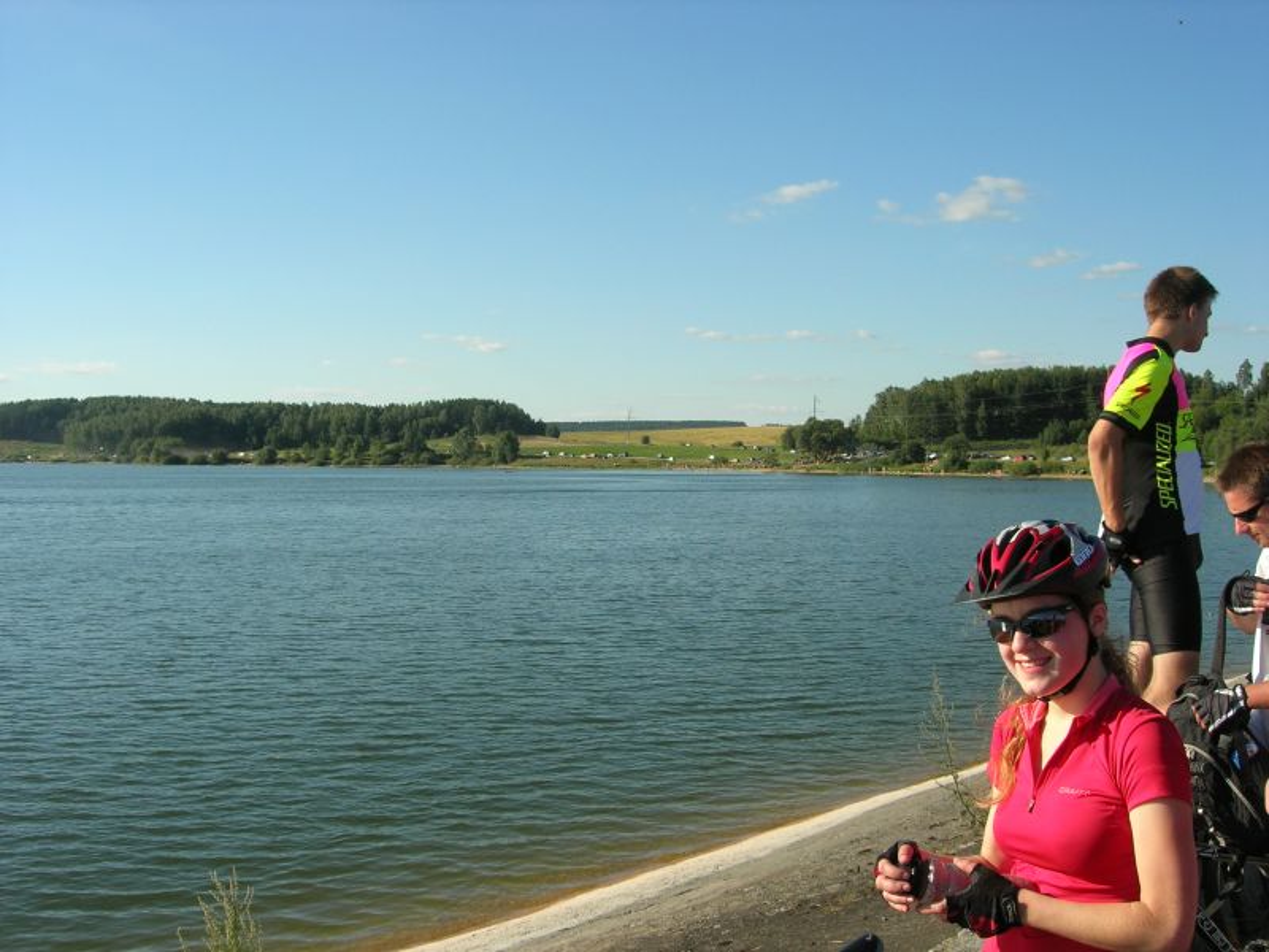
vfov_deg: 37.7
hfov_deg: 49.0
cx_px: 634
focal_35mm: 38
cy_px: 476
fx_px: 1393
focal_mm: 7.8
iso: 64
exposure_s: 1/523
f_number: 4.8
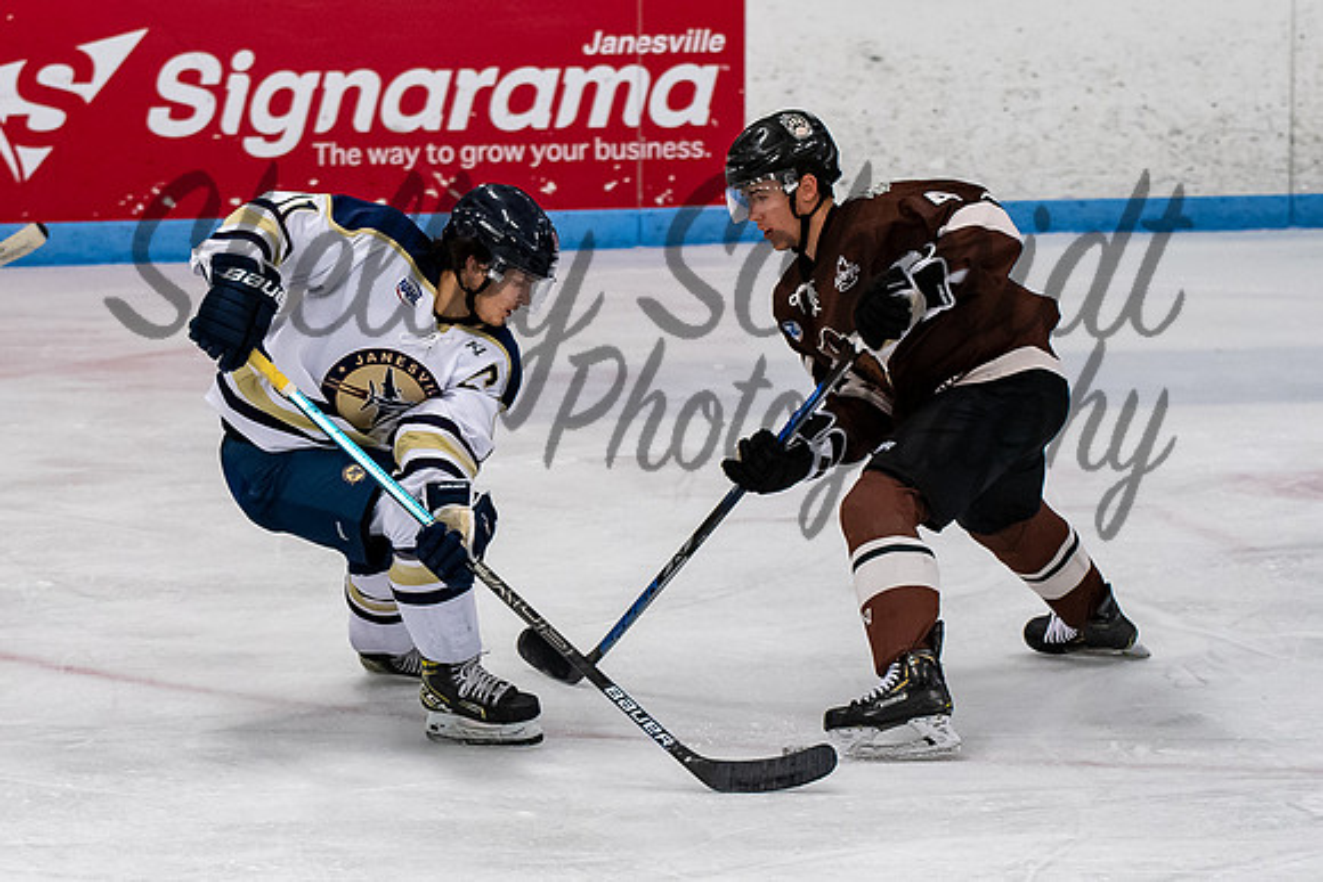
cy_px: 301
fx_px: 7787
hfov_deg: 9.7
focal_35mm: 212
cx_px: 493
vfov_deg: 6.5
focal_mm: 90
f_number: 3.5
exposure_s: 1/800
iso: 1400
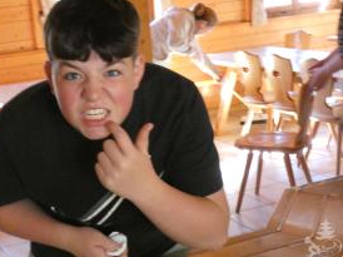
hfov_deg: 26.5
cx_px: 113
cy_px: 99
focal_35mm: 73
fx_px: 723
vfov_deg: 20.1
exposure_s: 1/50
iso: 1600
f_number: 3.9
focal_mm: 9
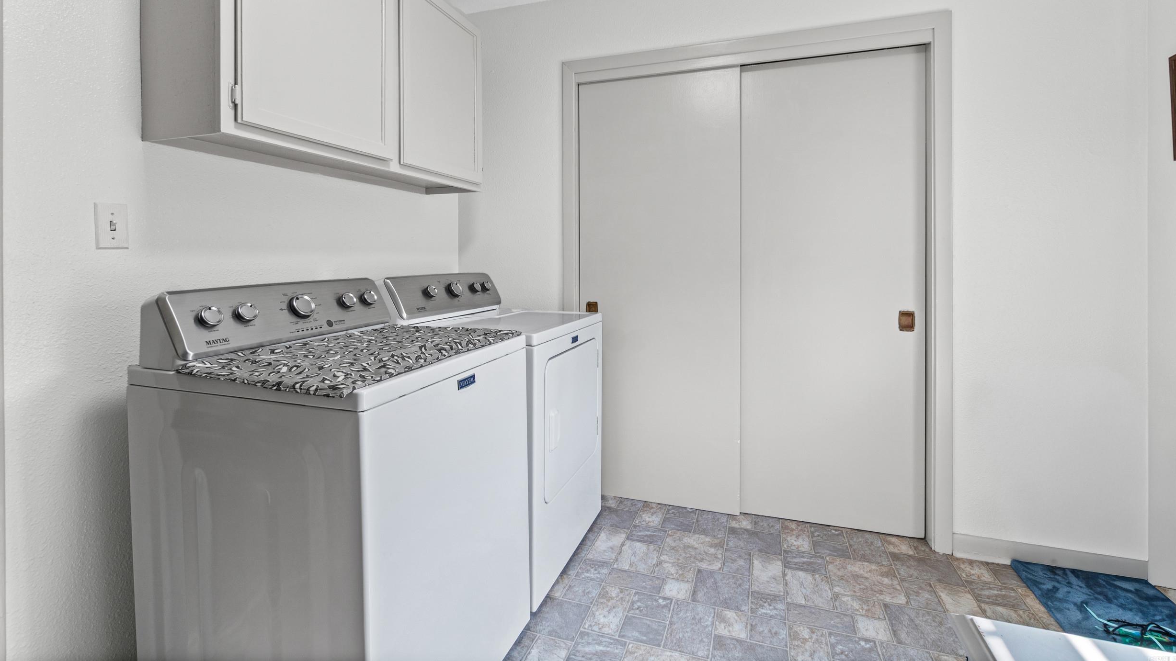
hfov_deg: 99.4
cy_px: 267
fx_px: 499
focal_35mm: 16
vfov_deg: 66.5
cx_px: 596
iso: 400
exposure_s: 1/5
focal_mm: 10
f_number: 8
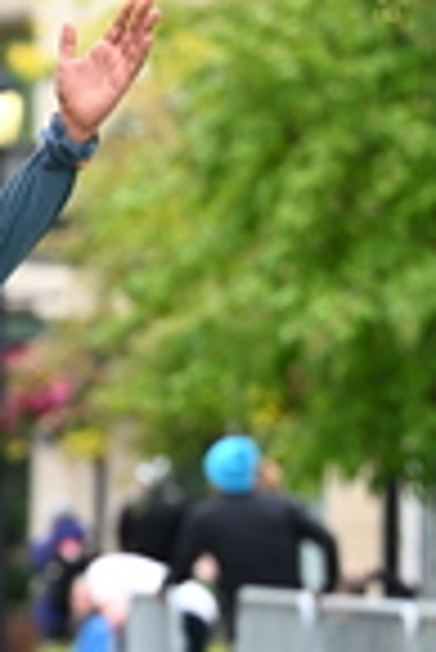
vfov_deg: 5.2
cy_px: 414
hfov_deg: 3.4
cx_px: -281
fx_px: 7213
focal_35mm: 398
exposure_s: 1/1600
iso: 640
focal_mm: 105
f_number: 2.8
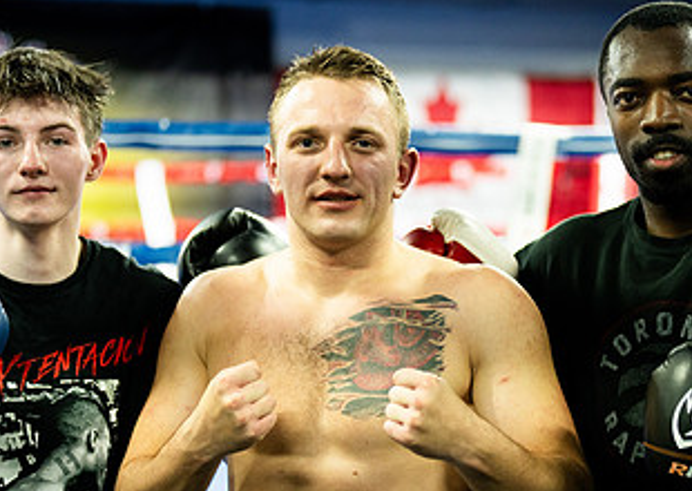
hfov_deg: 19.0
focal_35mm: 105
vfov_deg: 13.6
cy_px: 327
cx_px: 452
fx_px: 2059
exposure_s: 1/400
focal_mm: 50
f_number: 1.4
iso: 1600
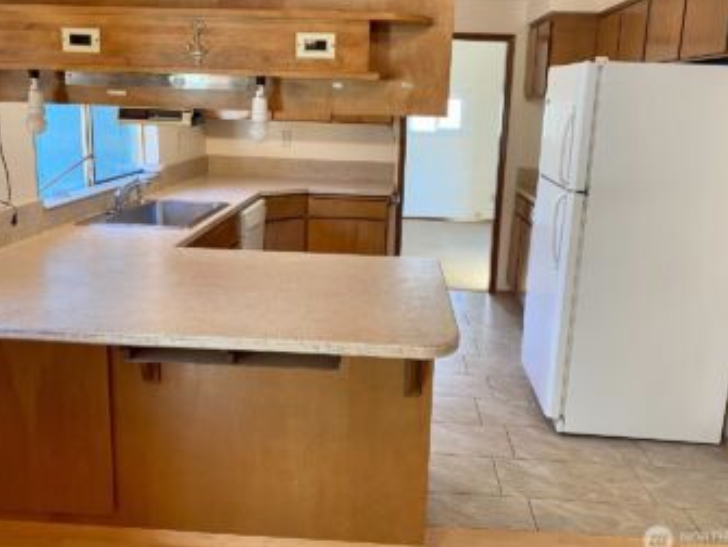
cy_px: 237
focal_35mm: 31
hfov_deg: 58.3
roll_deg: -2.2
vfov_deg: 45.4
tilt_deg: -12.6
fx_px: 653
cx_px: 350
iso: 80
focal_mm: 4.25
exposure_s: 1/60
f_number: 1.8
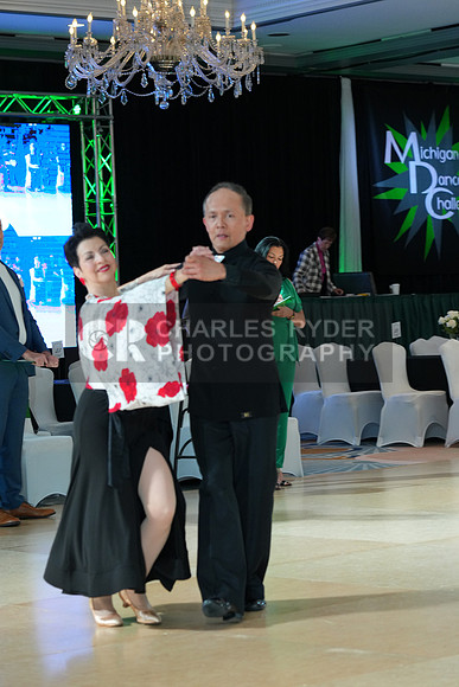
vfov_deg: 19.5
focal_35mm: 105
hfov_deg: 13.0
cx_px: 230
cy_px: 344
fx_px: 2007
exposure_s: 1/250
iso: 2500
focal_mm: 105
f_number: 5
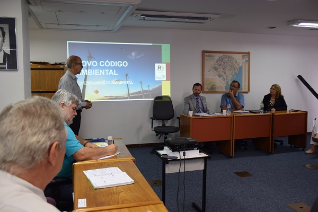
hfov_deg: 57.2
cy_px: 106
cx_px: 159
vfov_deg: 40.0
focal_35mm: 33
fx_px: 291
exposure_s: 1/13
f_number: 4
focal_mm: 22
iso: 100
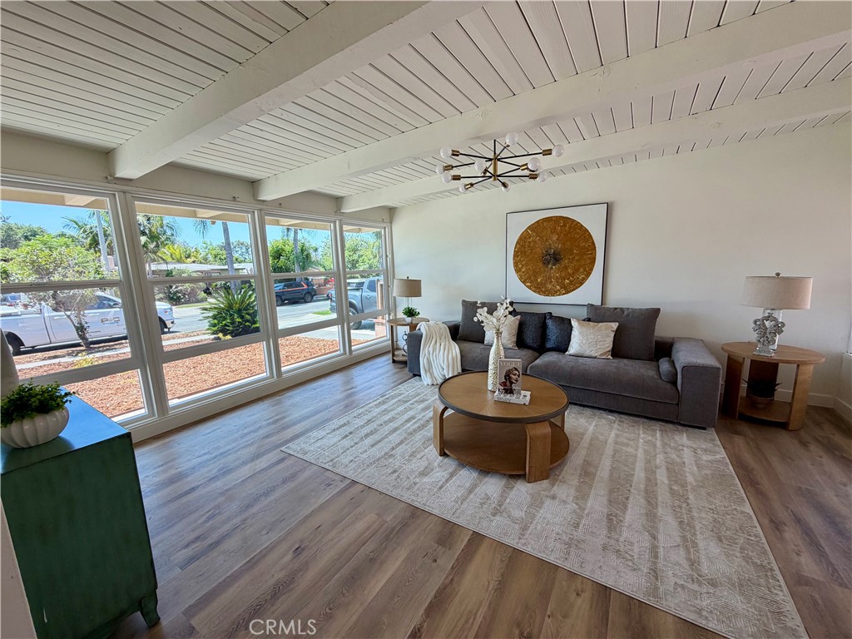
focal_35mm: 14
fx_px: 345
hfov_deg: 102.1
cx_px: 426
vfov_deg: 85.7
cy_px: 320
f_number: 2.2
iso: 40
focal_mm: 2.22
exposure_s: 1/123
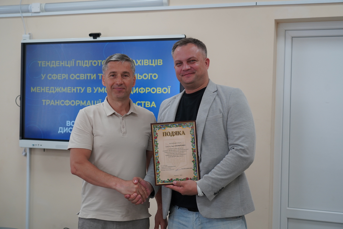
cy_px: 114
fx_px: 486
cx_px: 172
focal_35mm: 51
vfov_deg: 26.5
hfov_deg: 38.9
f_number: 4
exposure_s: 1/160
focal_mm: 51
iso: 640
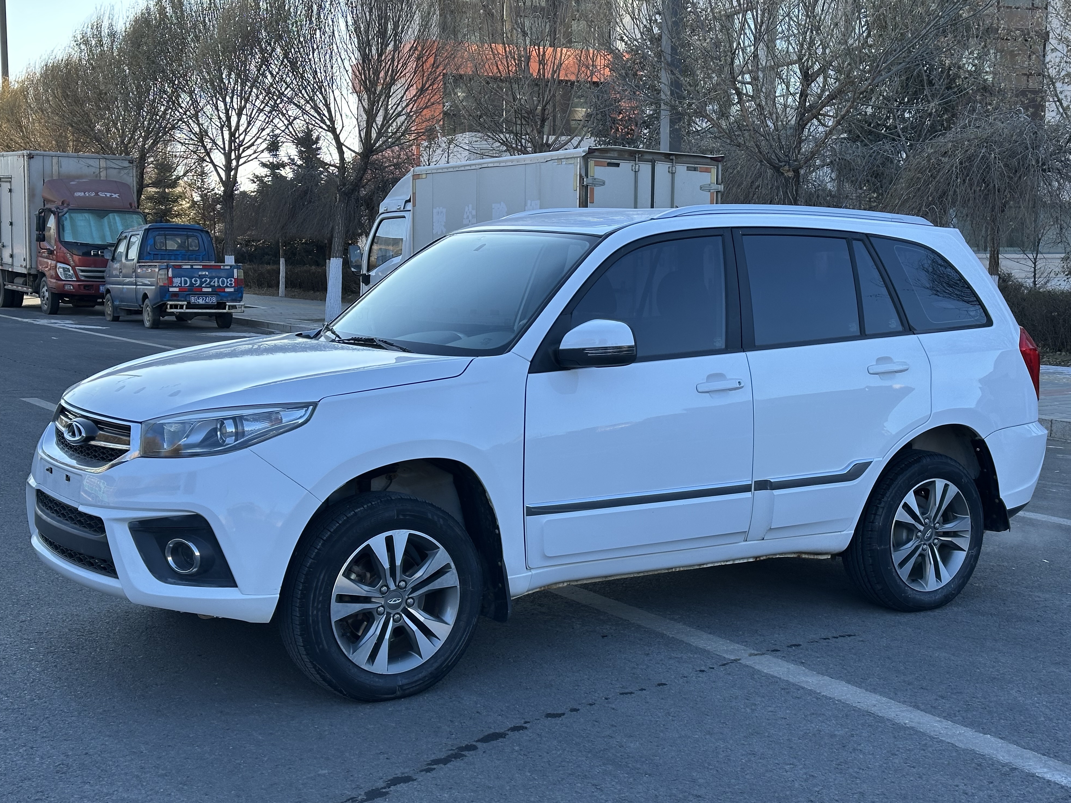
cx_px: 539
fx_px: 1516
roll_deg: -0.2
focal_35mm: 49
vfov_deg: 29.7
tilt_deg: -6.8
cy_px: 406
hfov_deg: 38.9
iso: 64
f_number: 1.78
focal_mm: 6.86
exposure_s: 1/980
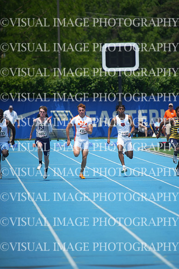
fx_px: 2981
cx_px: 90
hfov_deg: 3.4
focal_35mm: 400
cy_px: 134
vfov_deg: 5.2
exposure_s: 1/2500
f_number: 5.6
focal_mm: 400
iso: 400
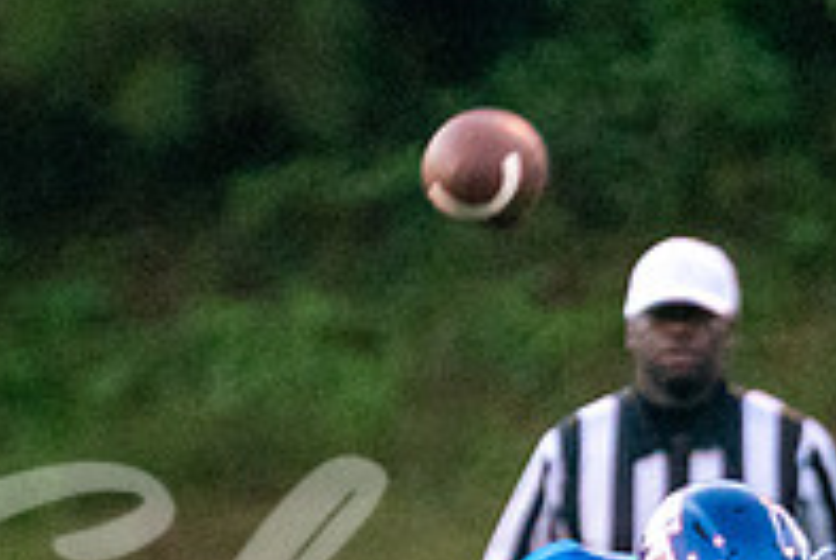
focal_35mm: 1449
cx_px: 191
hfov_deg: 1.4
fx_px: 33699
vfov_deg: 1.0
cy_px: 407
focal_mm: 280
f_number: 4
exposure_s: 1/1000
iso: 8000
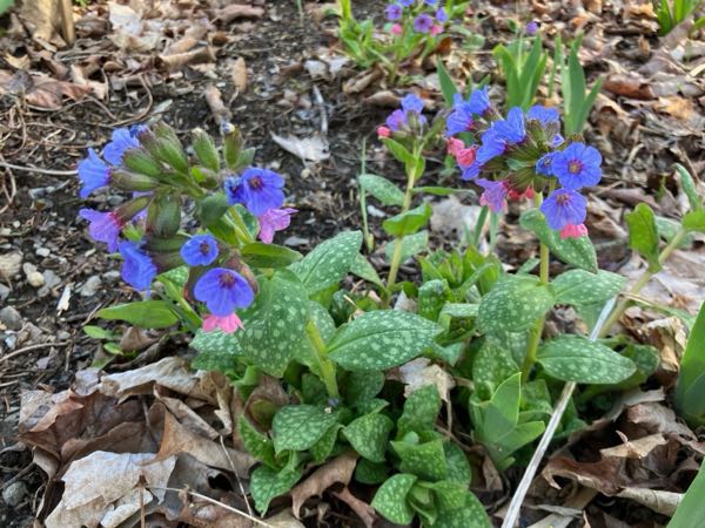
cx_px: 352
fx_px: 570
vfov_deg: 49.7
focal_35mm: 28
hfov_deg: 63.4
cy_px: 264
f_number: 1.8
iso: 40
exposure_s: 1/121
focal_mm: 3.99
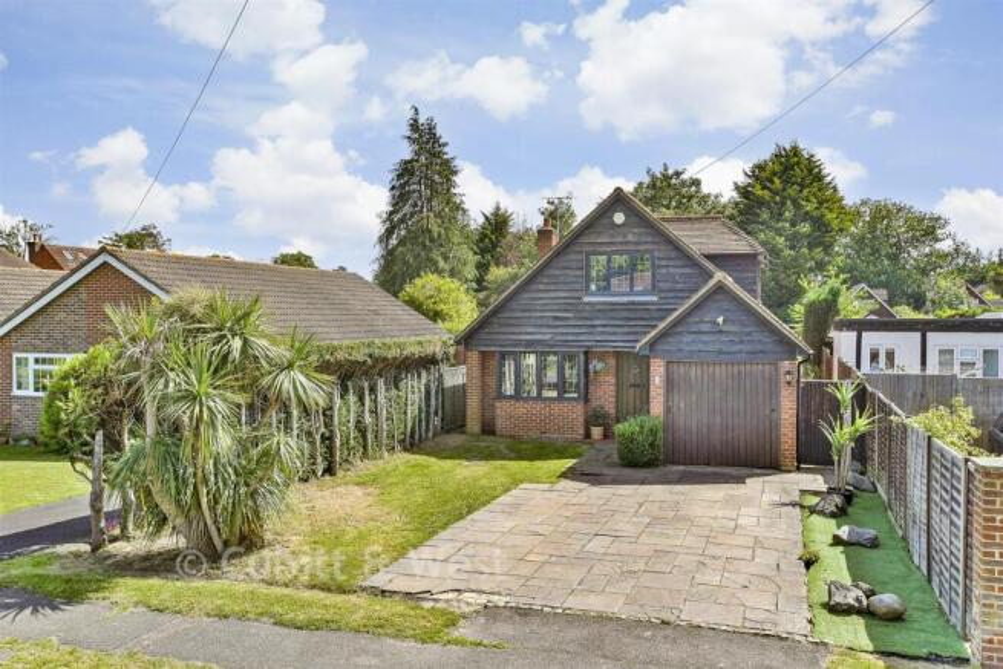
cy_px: 334
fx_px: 836
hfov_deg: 61.9
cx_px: 502
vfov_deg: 43.6
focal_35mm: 30
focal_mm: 20
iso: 125
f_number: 10
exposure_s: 1/50
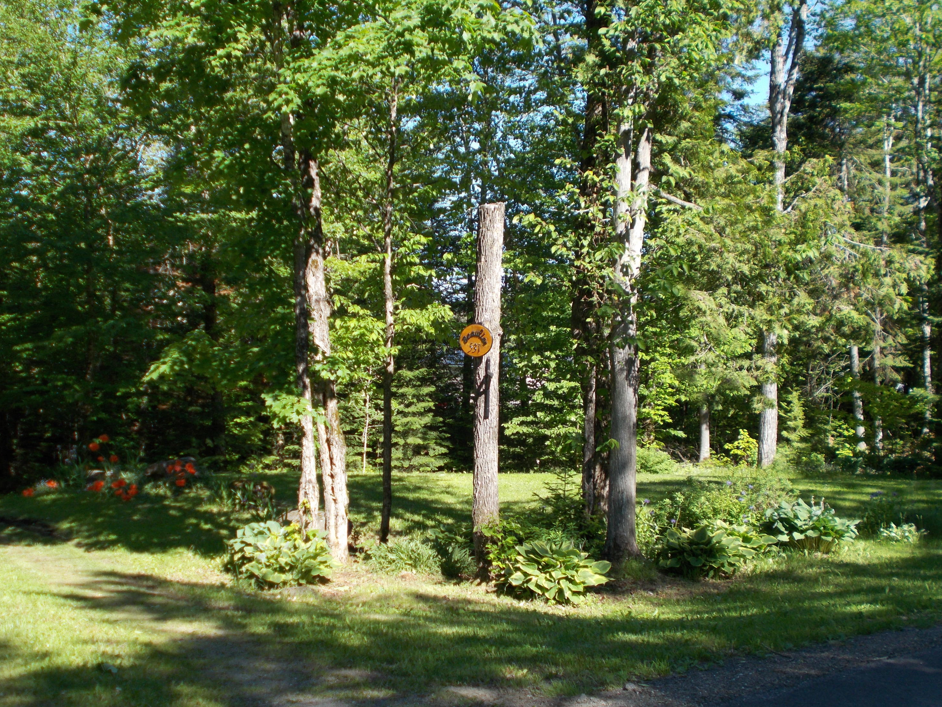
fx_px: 1225
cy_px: 357
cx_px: 464
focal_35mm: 45
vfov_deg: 32.2
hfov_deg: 42.1
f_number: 4.2
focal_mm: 7.9
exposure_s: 1/200
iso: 80
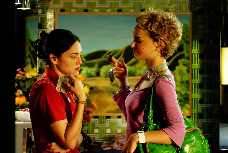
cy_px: 76
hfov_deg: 21.9
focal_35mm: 93
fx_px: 590
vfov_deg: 14.7
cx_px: 114
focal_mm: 62
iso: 800
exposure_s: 1/25
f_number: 2.8
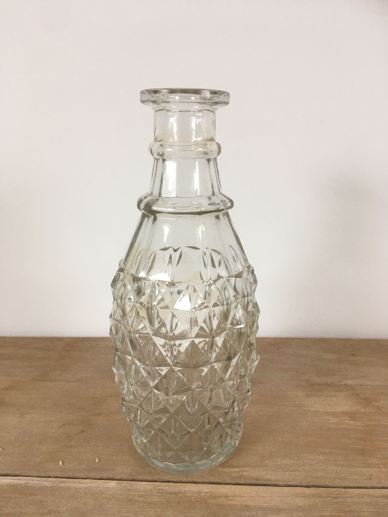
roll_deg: +0.7
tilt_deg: -16.6
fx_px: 433
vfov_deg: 61.7
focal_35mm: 29
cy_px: 258
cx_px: 194
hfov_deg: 48.2
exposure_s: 1/33
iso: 64
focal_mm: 4.15
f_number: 2.2
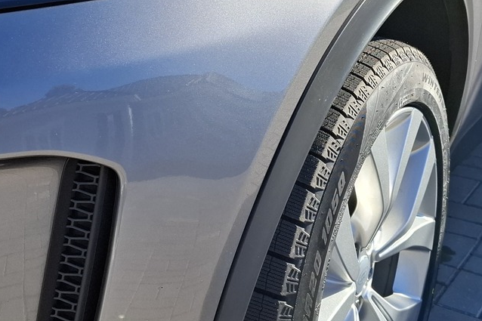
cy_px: 77
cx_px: 209
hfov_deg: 33.4
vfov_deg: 22.4
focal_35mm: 60
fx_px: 803
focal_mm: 5.54
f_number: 1.8
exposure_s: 1/1429
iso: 50
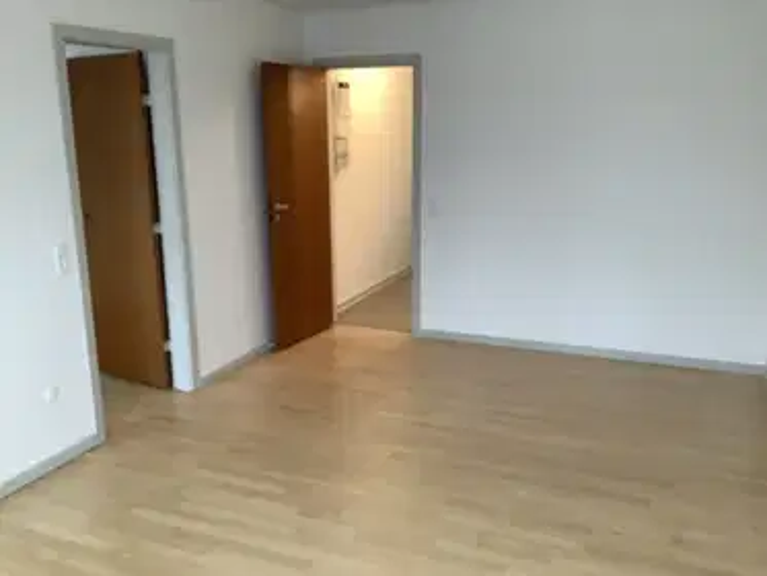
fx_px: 687
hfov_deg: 58.3
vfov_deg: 45.5
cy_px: 288
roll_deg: +0.6
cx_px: 384
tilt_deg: -15.0
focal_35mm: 31
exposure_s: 1/50
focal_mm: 3.3
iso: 200
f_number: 2.4
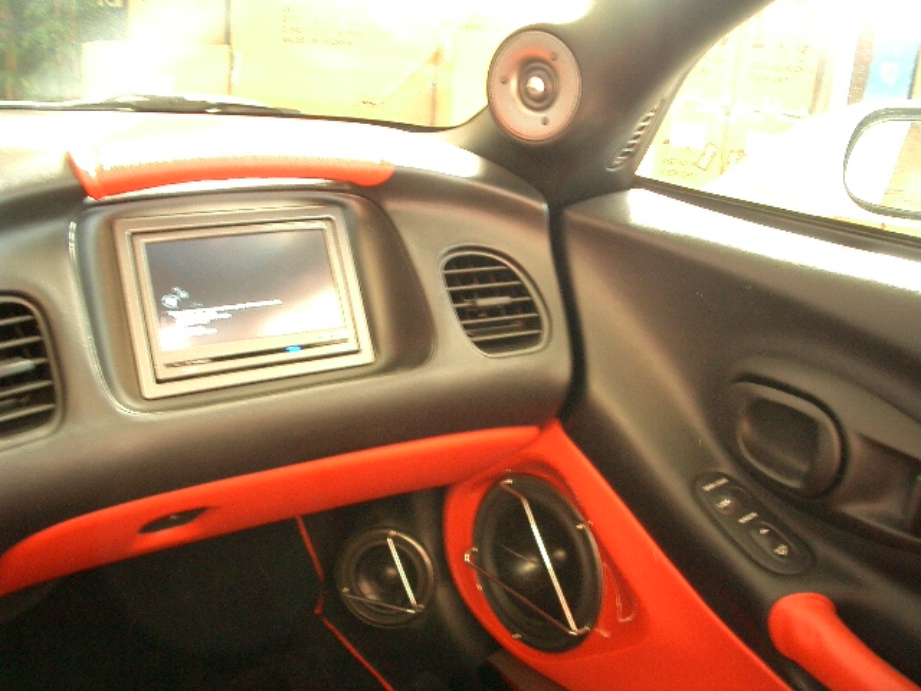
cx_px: 460
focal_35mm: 35
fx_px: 931
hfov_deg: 52.6
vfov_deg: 40.7
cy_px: 346
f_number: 2.6
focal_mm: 5.8
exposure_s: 1/8
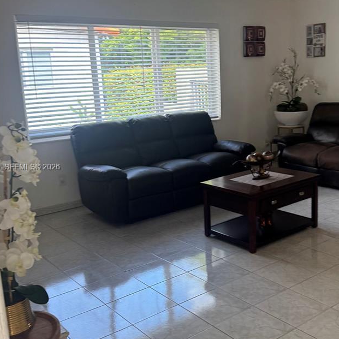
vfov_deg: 40.9
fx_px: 454
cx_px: 205
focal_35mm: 41
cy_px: 168
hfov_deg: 40.7
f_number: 1.78
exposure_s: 1/120
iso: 160
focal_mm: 6.76
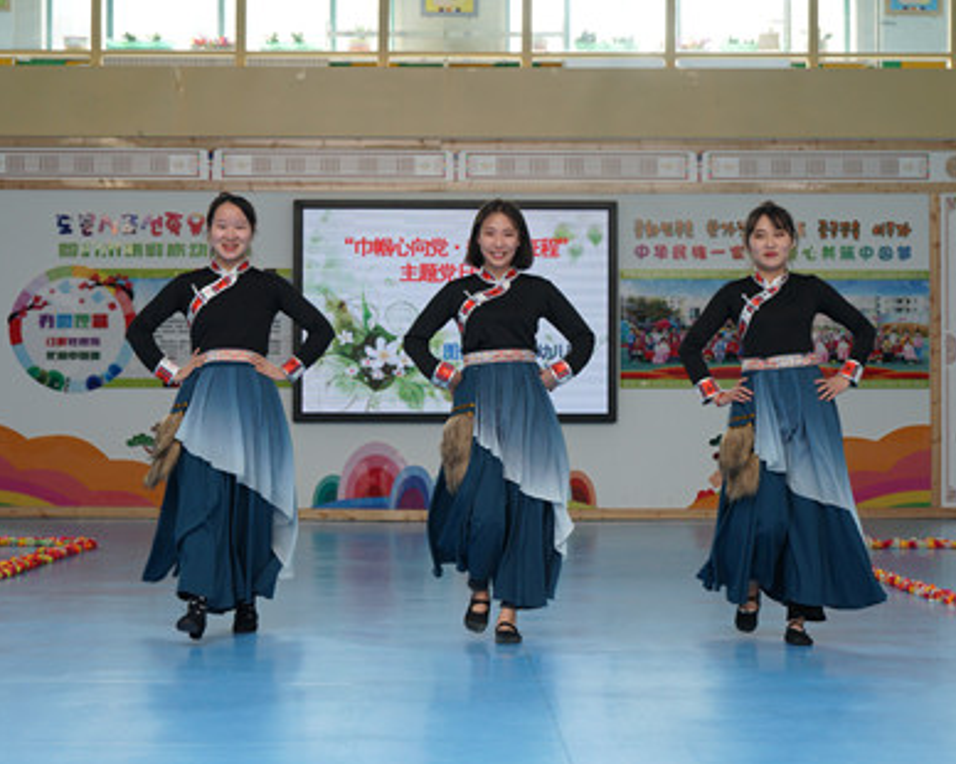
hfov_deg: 27.5
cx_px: 488
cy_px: 383
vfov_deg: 22.1
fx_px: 1951
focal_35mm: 69
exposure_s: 1/125
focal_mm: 57
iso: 800
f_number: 5
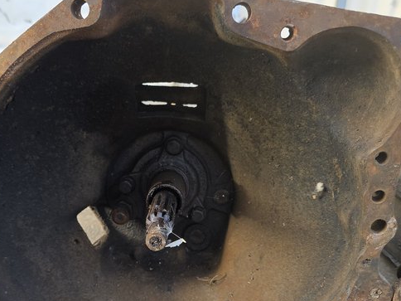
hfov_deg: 48.7
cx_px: 162
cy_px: 227
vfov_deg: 36.8
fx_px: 440
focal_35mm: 38
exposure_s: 1/180
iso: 64
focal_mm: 6.3
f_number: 1.7
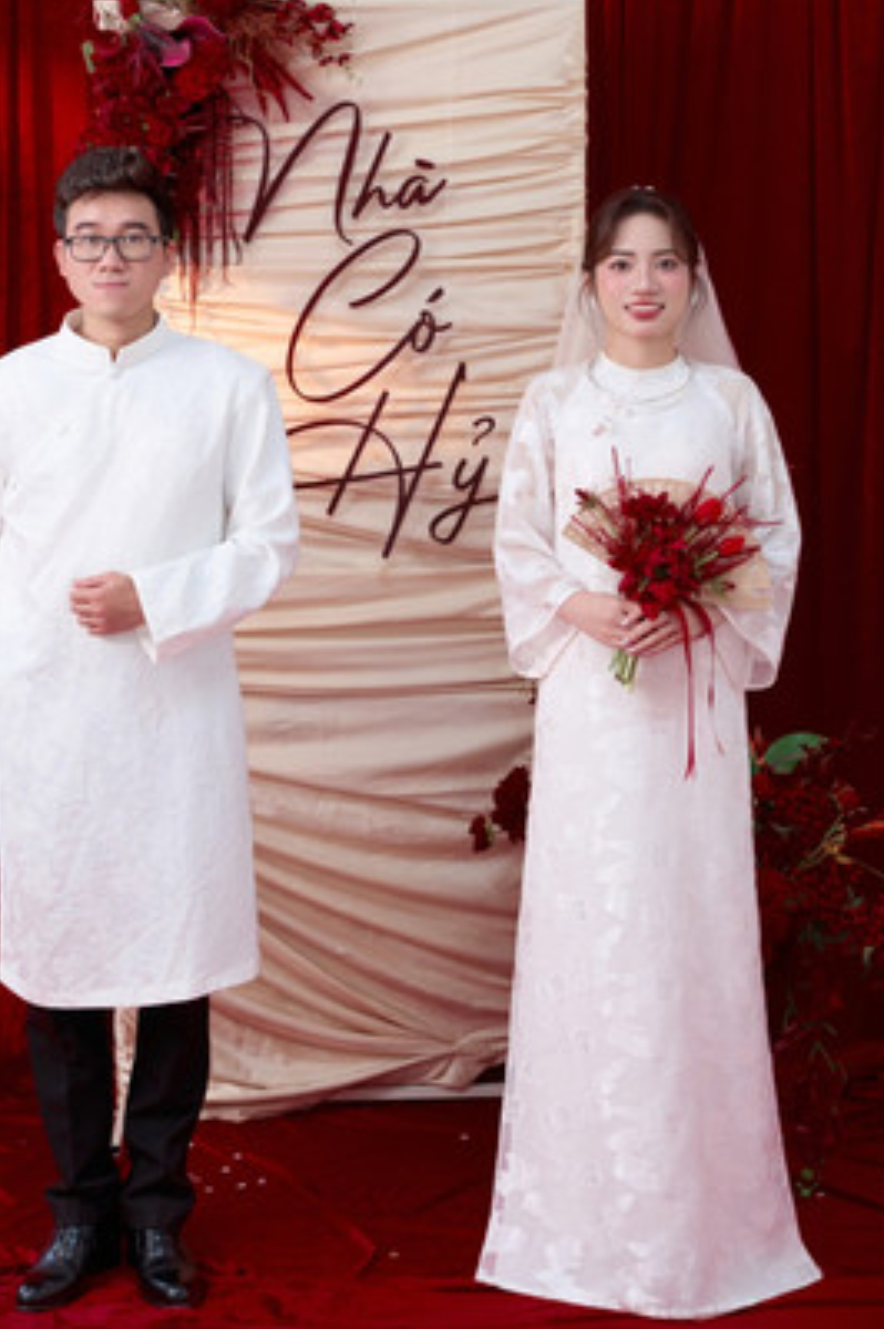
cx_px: 367
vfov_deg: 30.5
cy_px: 528
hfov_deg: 20.6
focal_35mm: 66
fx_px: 2430
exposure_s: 1/200
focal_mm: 52.7
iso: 400
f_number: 2.8
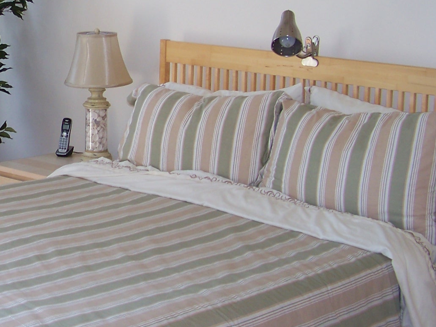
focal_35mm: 83
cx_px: -20
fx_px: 1045
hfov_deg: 22.5
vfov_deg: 17.7
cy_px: 97
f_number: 2.8
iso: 64
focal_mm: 5.85
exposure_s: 1/30
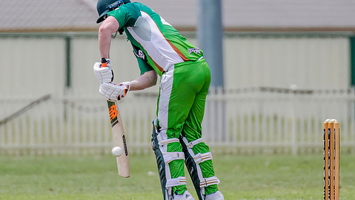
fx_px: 9287
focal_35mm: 987
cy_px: 89
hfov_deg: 2.2
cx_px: 103
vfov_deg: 1.2
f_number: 7.1
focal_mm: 600
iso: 800
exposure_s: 1/2500
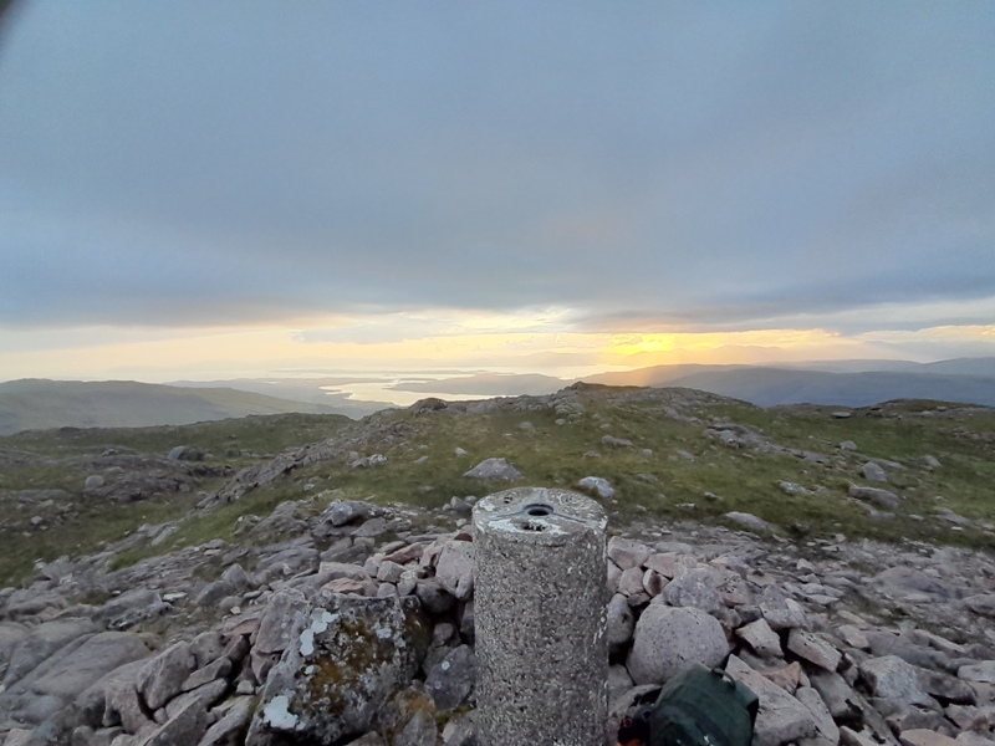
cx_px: 498
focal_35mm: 13
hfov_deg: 106.2
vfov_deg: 89.9
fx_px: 374
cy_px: 373
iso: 40
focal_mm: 1.13
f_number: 2.2
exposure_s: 1/186
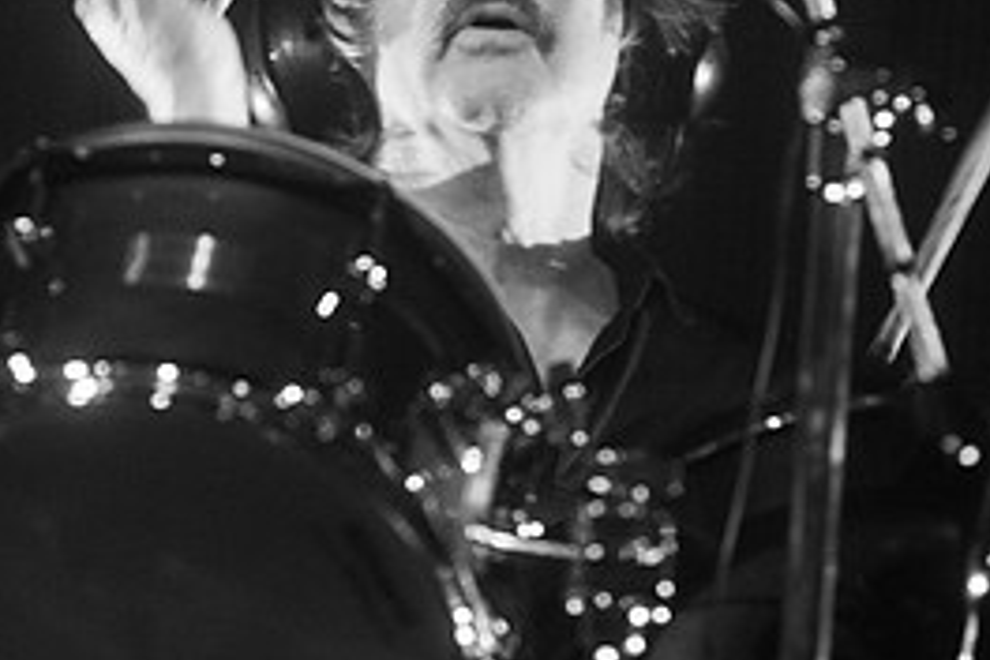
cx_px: 409
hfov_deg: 4.6
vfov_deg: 3.1
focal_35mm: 446
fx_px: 12264
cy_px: 133
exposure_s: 1/160
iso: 2500
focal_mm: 185
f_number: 3.2
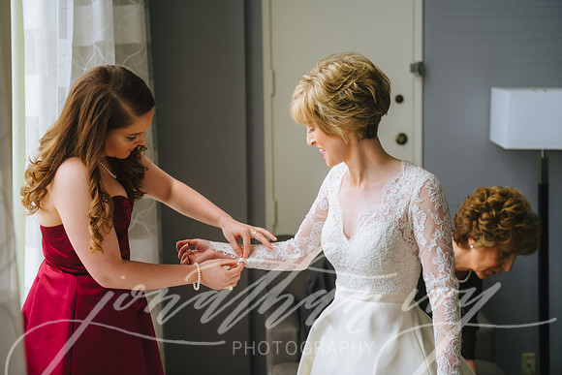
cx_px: 281
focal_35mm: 55
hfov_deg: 36.2
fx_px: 859
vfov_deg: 24.6
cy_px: 188
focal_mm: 55
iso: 200
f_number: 2.8
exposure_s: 1/200
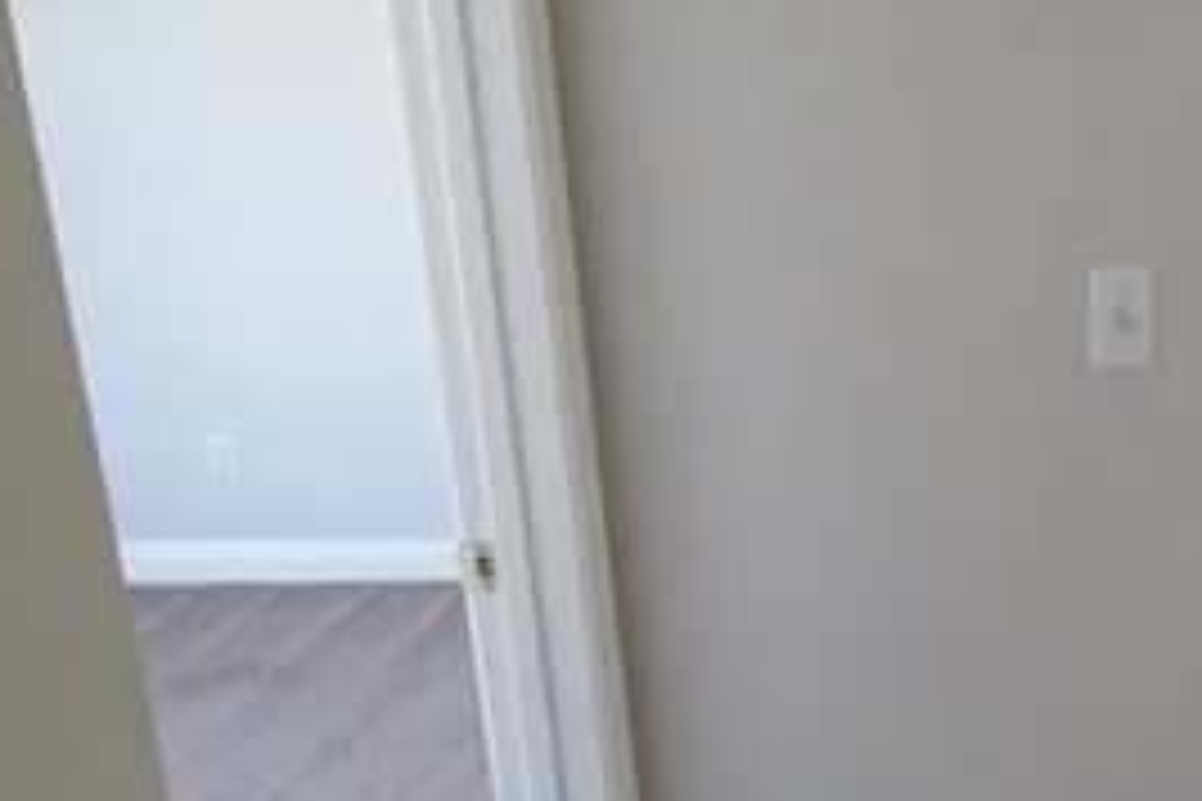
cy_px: 511
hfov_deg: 37.9
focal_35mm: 46
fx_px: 1536
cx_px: 1216
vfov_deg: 29.1
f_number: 9
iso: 2500
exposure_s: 1/50
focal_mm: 12
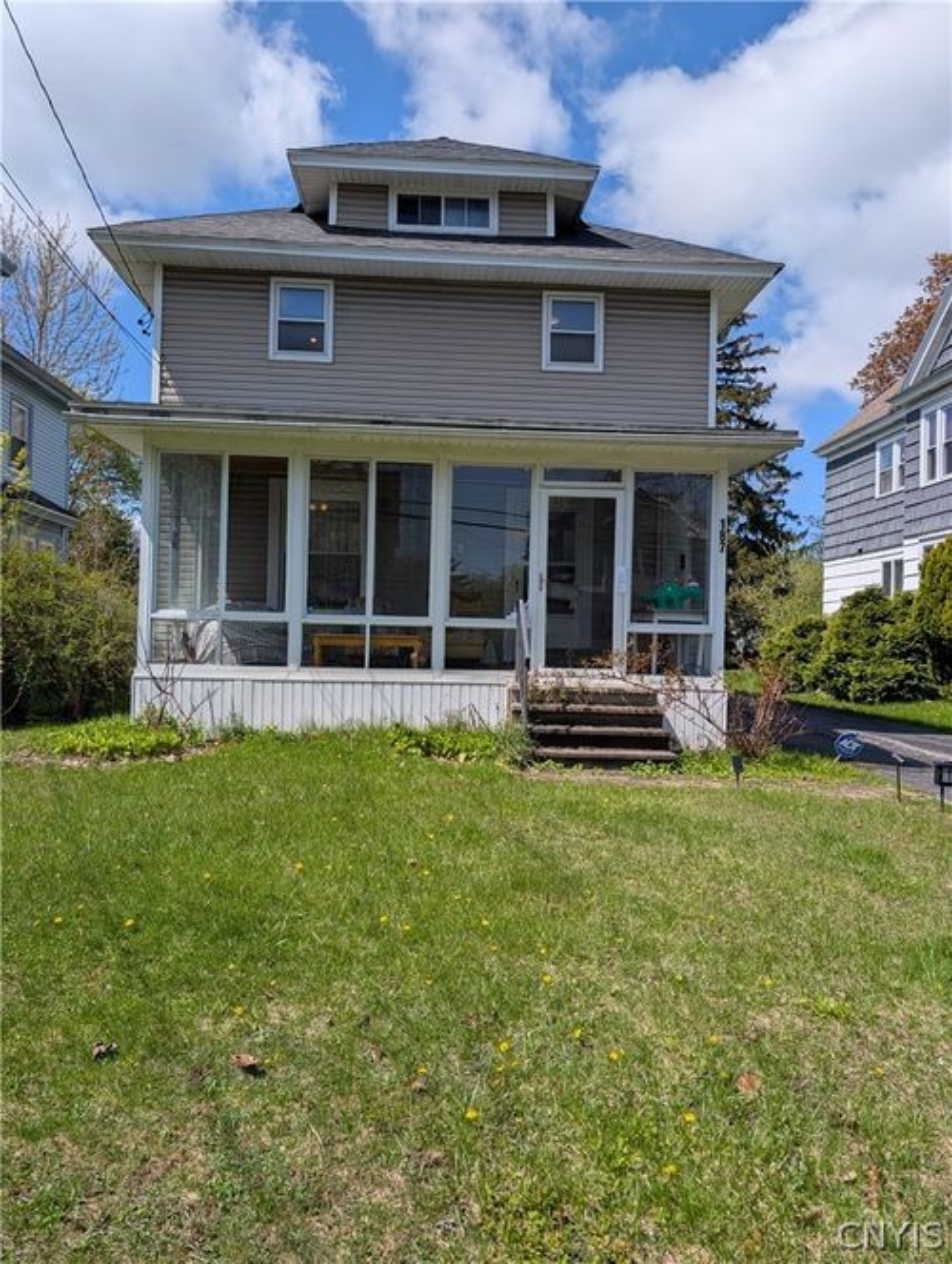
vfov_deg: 71.5
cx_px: 476
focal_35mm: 24
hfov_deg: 56.9
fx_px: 878
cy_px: 632
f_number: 1.68
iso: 22
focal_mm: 6.9
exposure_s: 1/1471
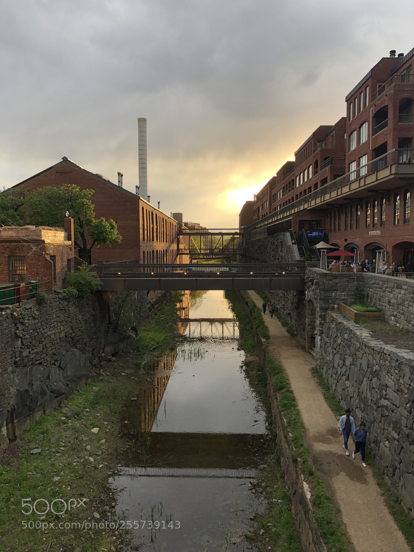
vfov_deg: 63.4
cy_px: 276
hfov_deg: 49.7
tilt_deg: -3.4
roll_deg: +0.1
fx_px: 446
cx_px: 207
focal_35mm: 28
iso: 25
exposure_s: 1/120
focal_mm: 4
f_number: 1.8
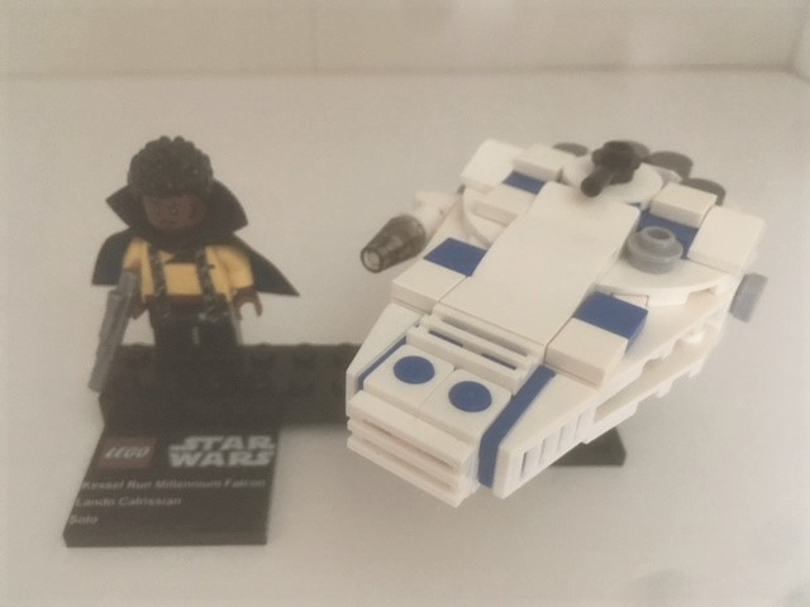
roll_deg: -3.1
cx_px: 405
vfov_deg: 48.2
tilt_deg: -36.7
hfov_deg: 61.7
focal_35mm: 29
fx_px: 679
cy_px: 304
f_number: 2.2
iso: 200
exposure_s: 1/20
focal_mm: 4.15
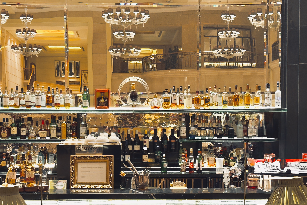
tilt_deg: -0.4
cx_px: 128
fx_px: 554
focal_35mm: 65
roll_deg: +0.3
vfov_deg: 20.9
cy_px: 133
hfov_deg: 30.9
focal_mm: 6.76
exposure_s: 1/33
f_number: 1.78
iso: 200
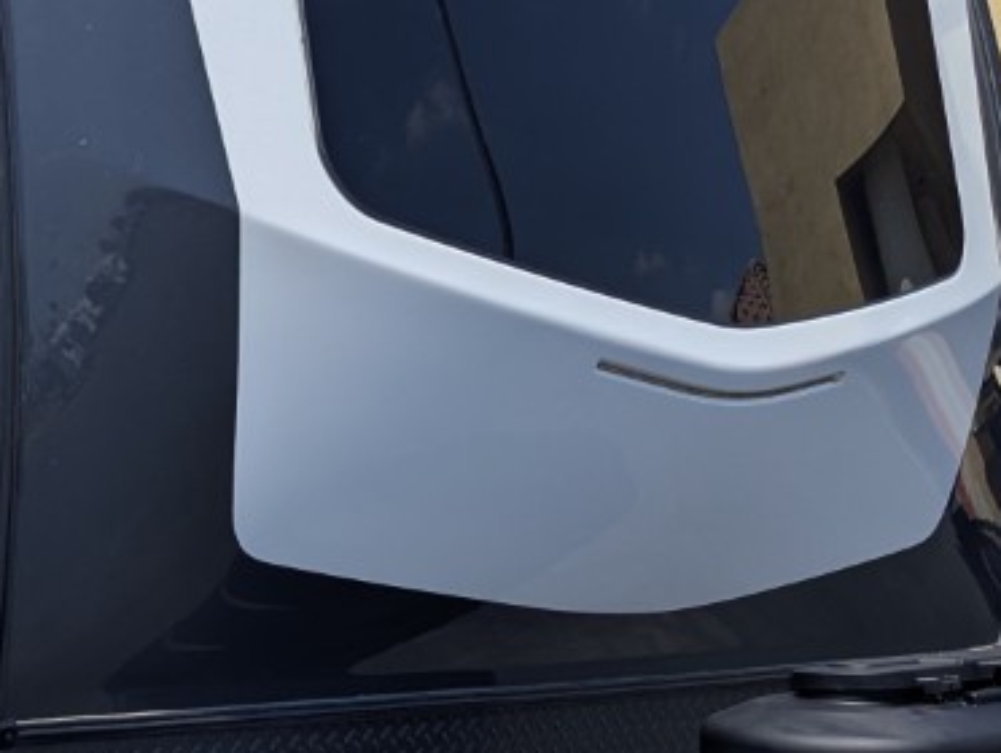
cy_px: 506
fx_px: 2606
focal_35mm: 90
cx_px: -214
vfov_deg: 16.4
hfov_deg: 20.3
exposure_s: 1/2833
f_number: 1.85
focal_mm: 6.81
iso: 44
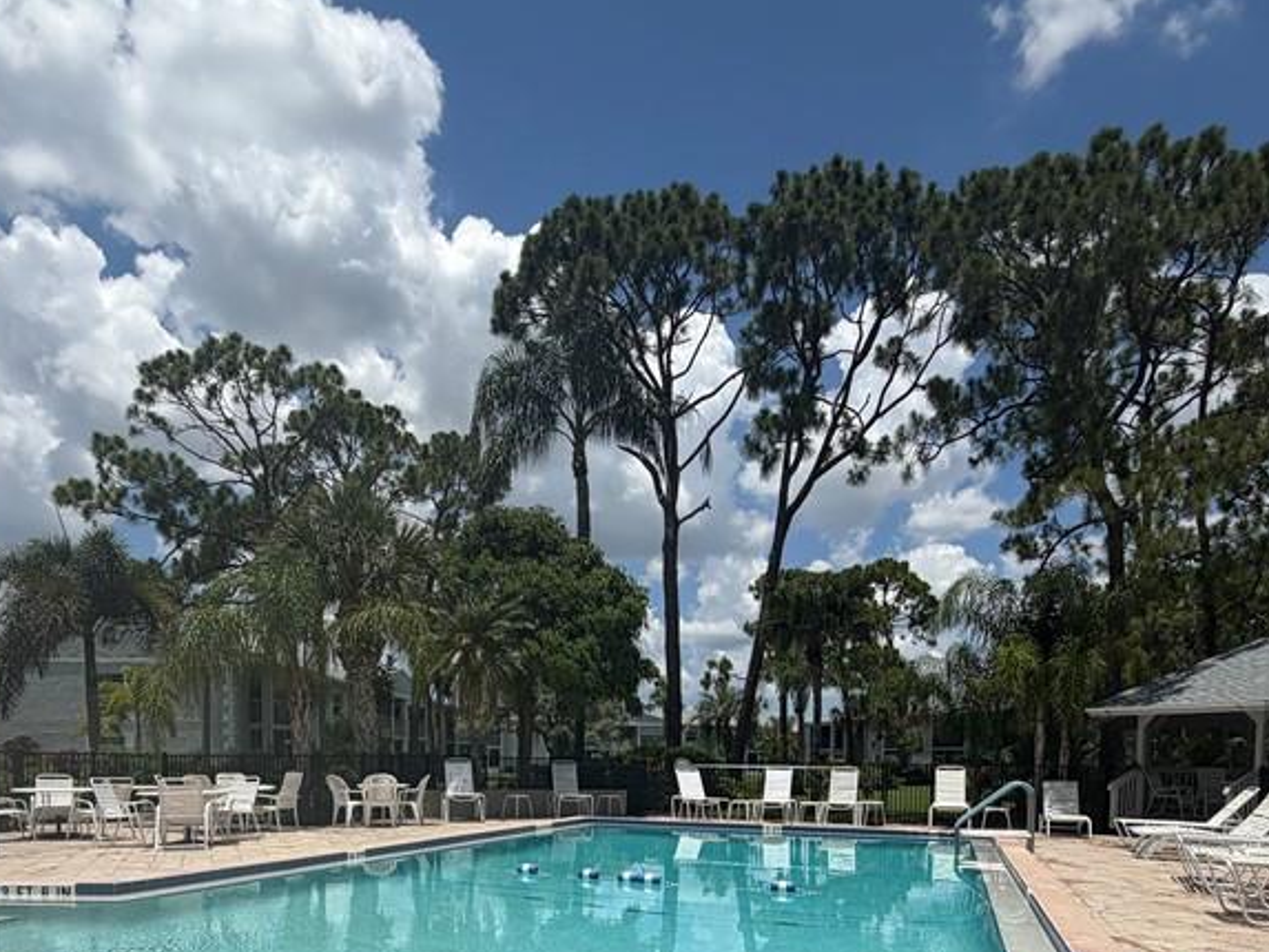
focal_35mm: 25
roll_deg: -0.7
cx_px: 609
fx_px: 917
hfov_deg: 69.4
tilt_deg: -2.8
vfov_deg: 50.3
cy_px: 808
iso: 20
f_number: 2.2
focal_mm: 2.22
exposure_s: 1/1901
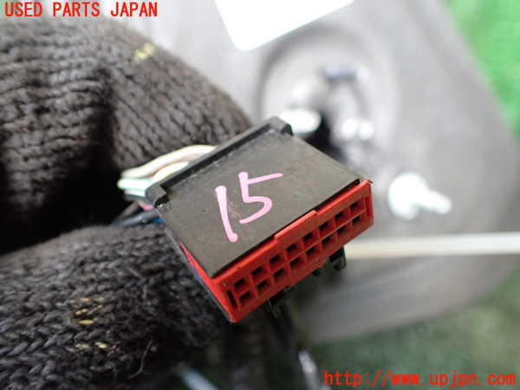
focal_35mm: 30
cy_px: 195
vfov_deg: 46.8
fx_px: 451
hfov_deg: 60.0
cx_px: 260
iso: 500
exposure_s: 1/125
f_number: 2.3
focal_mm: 5.4
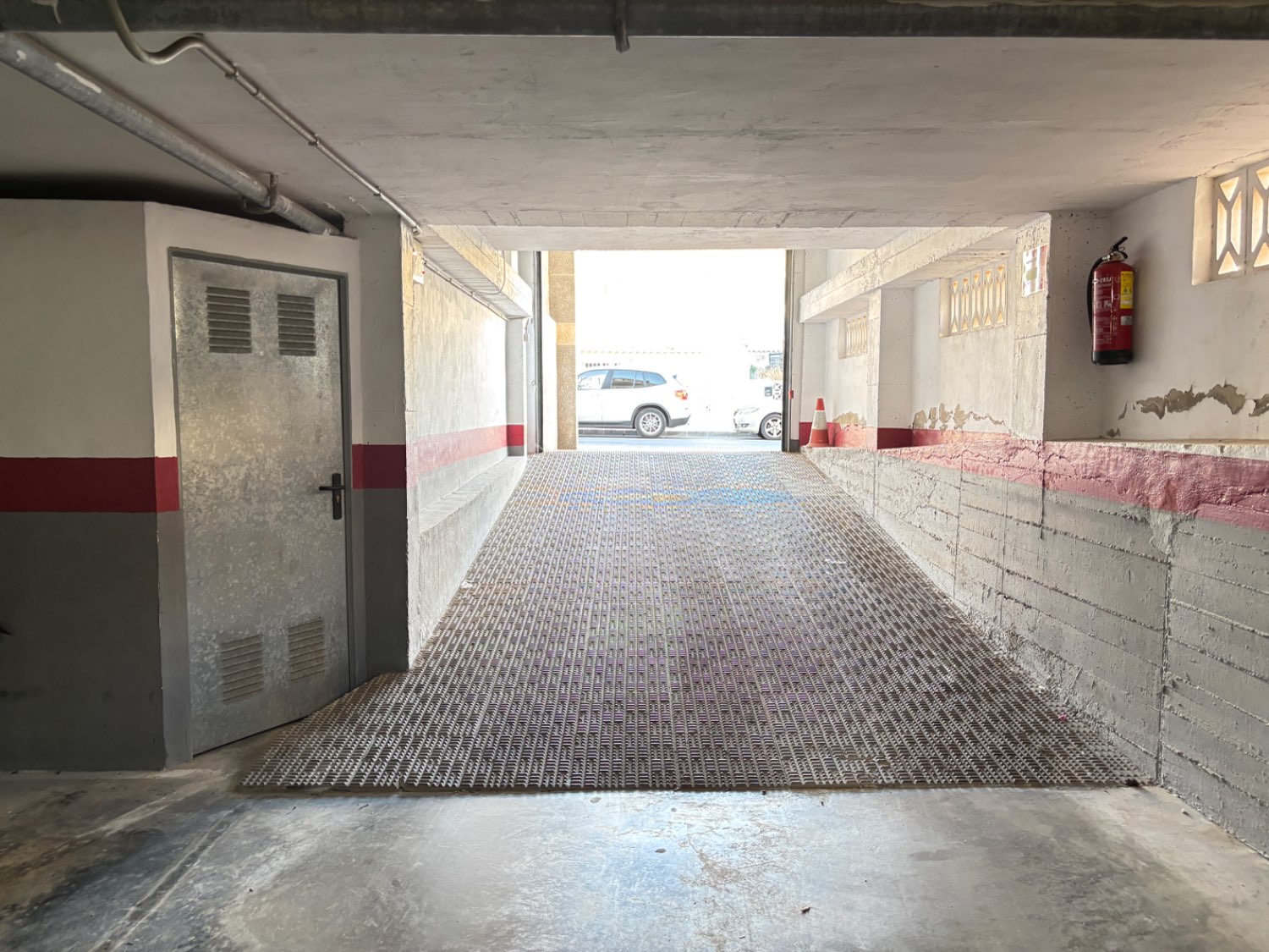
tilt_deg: -4.9
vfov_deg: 53.1
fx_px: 953
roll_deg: +0.0
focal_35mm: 26
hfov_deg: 67.3
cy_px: 476
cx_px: 634
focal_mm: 5.96
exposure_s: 1/50
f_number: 1.6
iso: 200
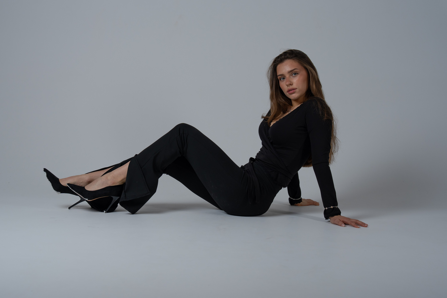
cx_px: 180
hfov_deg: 32.4
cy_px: 168
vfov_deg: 22.0
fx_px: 768
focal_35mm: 62
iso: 100
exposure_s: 1/200
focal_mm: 49
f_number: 4
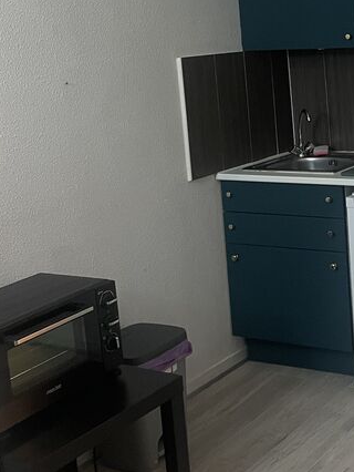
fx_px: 831
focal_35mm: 61
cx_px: 394
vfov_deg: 31.2
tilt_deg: -6.8
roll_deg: +3.0
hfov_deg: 22.6
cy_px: 124
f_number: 1.6
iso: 500
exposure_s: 1/50
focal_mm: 4.2
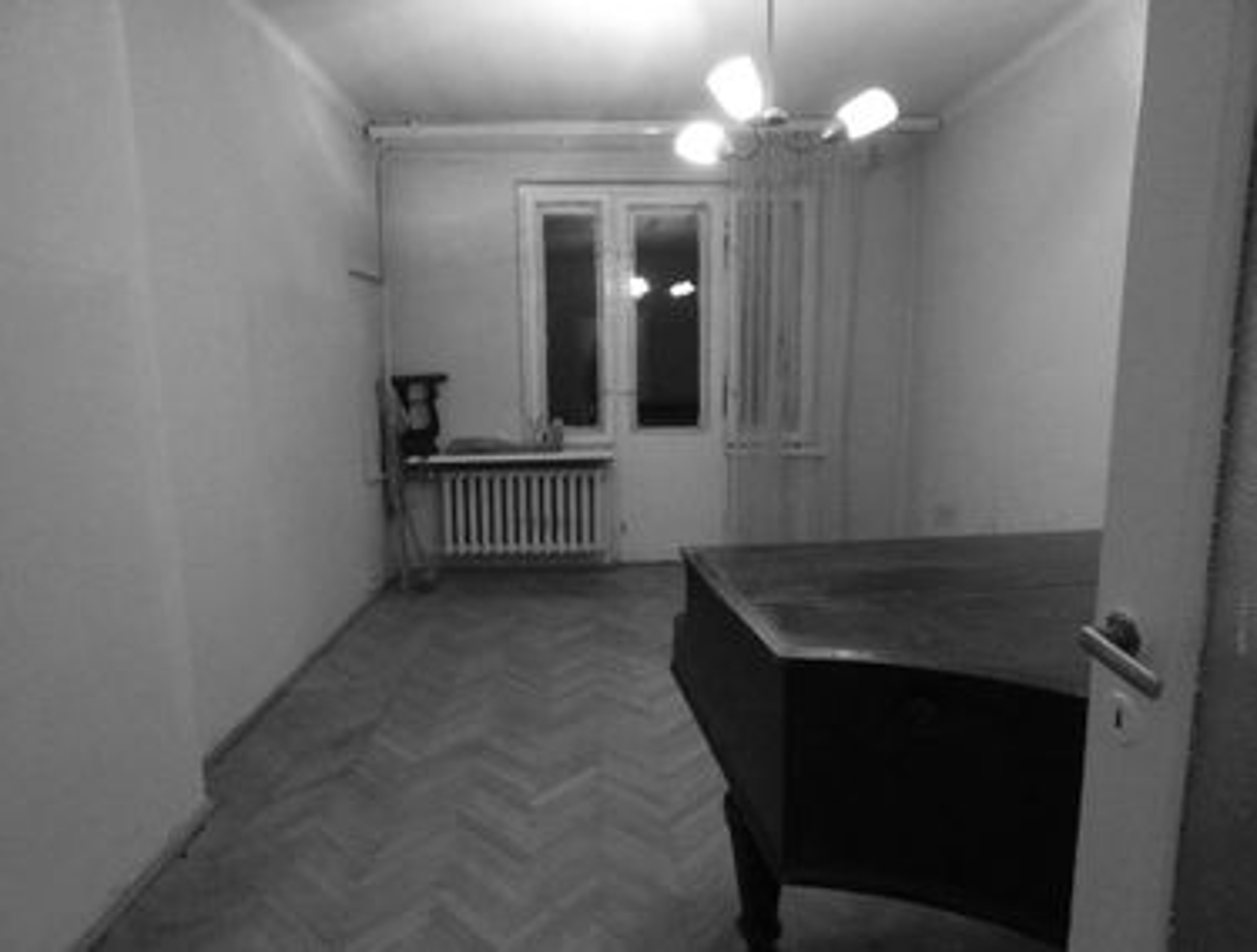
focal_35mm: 20
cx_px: 628
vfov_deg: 66.3
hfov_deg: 81.5
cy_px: 476
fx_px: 729
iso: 1600
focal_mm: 3.6
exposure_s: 1/30
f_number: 2.8
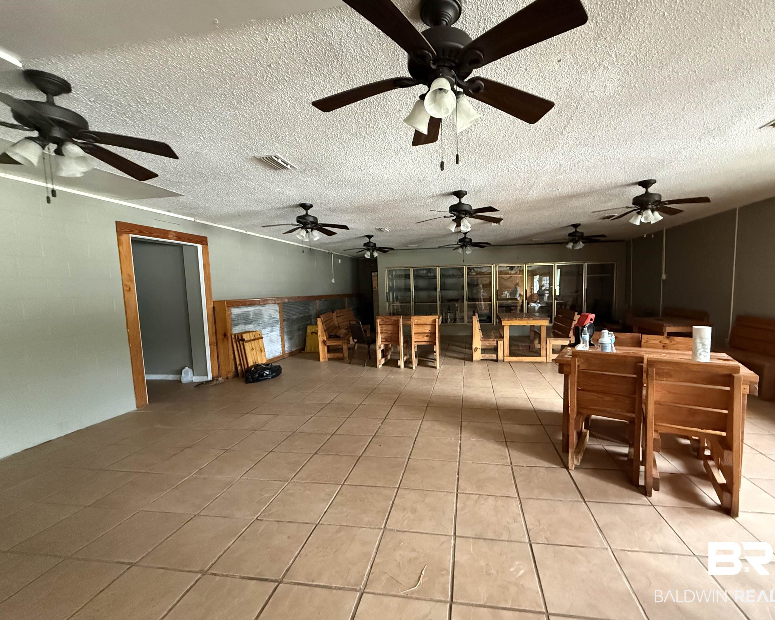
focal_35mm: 15
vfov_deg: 84.0
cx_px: 421
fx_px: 344
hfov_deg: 96.6
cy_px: 315
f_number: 2.2
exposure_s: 1/60
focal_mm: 2.22
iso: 1250
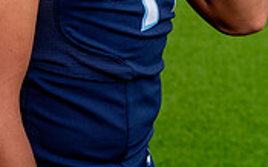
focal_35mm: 144
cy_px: -176
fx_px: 1051
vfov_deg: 8.6
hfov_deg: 14.4
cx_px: 49
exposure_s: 1/250
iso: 160
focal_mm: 55
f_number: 6.3
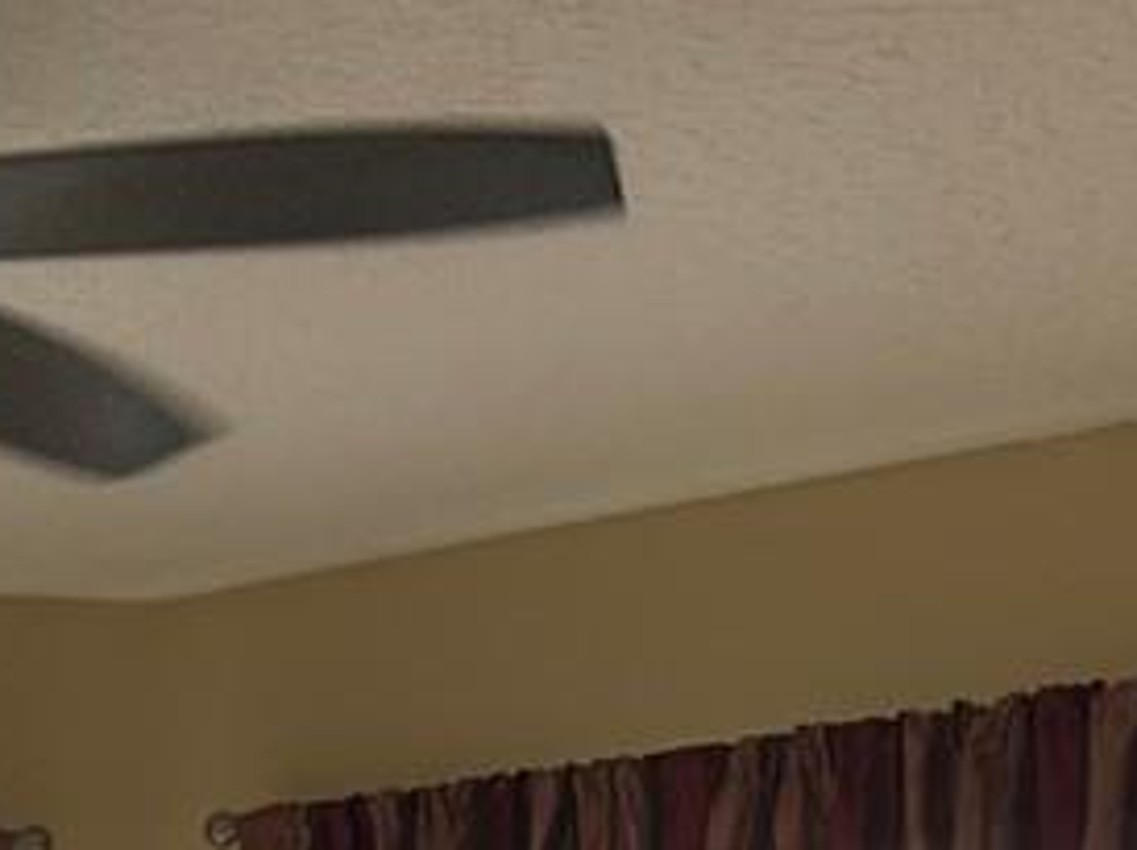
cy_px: 2152
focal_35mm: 152
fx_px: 4988
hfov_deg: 12.5
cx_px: -452
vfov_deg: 8.7
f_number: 1.5
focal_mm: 5.7
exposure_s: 1/120
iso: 64
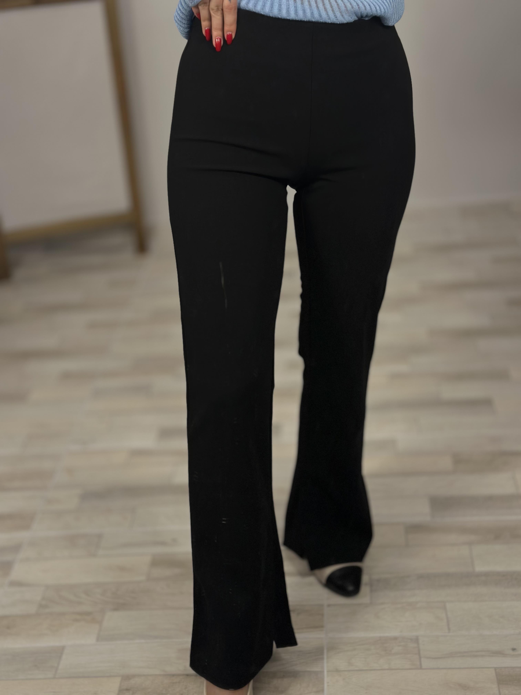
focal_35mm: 48
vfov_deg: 39.7
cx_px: 260
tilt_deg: -47.5
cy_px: 348
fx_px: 963
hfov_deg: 30.3
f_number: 1.78
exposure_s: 1/100
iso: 80
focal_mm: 6.86
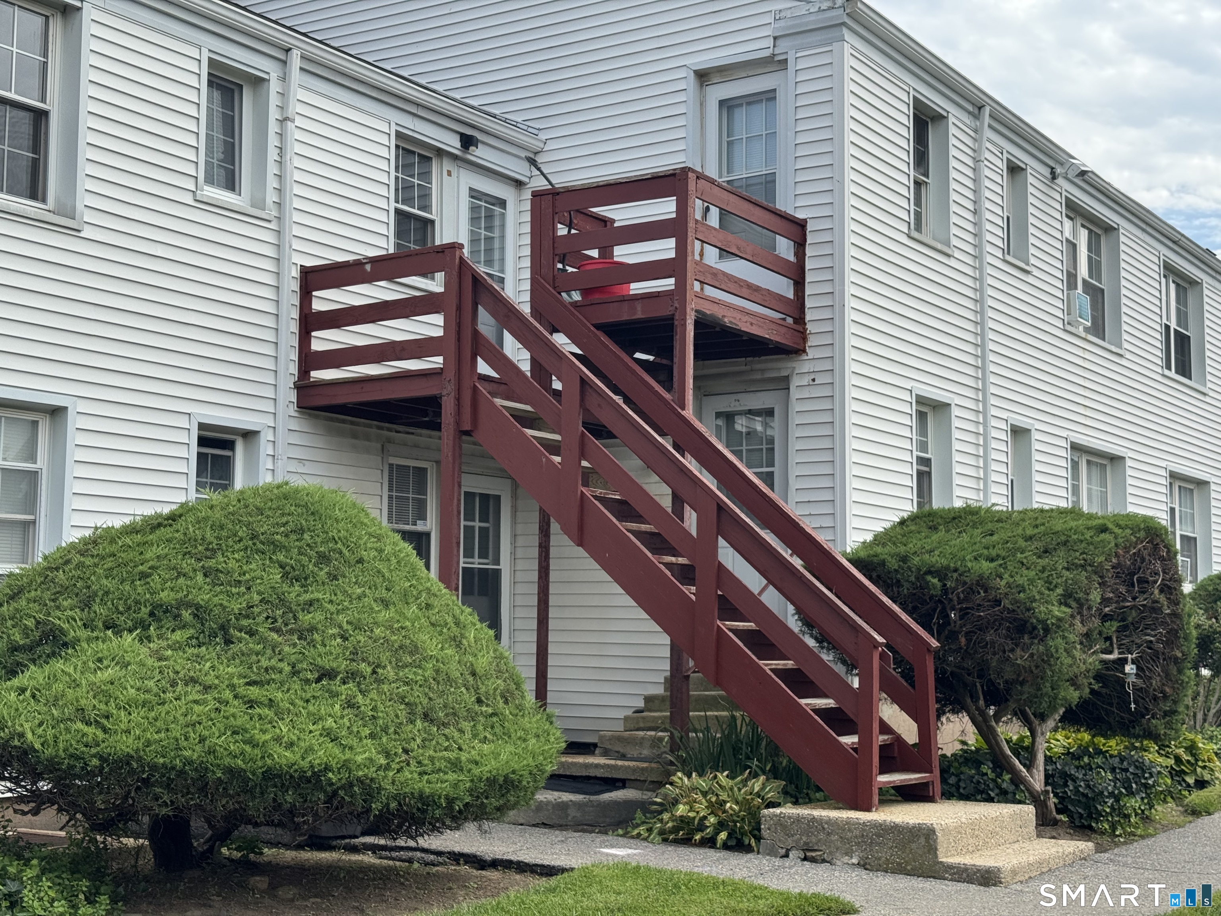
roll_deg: -1.0
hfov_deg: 39.7
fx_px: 1693
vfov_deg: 30.3
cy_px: 458
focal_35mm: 48
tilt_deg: +5.0
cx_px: 610
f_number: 1.78
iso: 64
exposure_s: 1/3096
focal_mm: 6.76
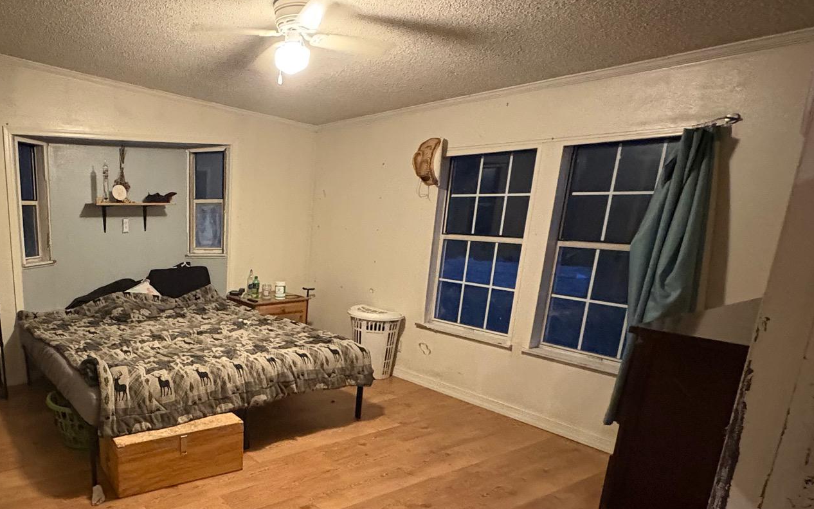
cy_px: 333
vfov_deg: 50.3
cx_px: 187
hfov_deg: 69.0
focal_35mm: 24
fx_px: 532
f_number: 2.2
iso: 1250
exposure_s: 1/30
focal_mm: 2.22
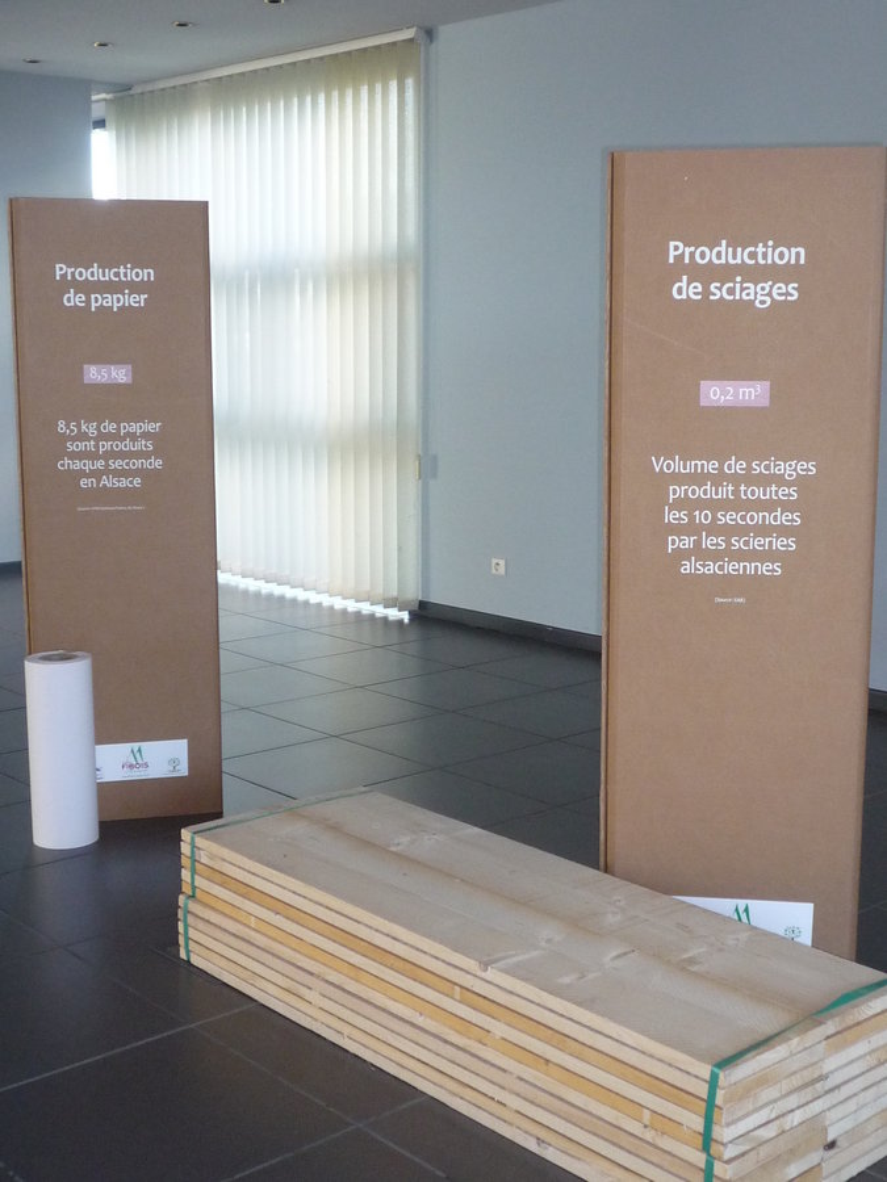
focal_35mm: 47
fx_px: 1606
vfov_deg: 40.4
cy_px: 591
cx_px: 444
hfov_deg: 30.9
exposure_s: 1/30
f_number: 3.6
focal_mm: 5.8
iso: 200
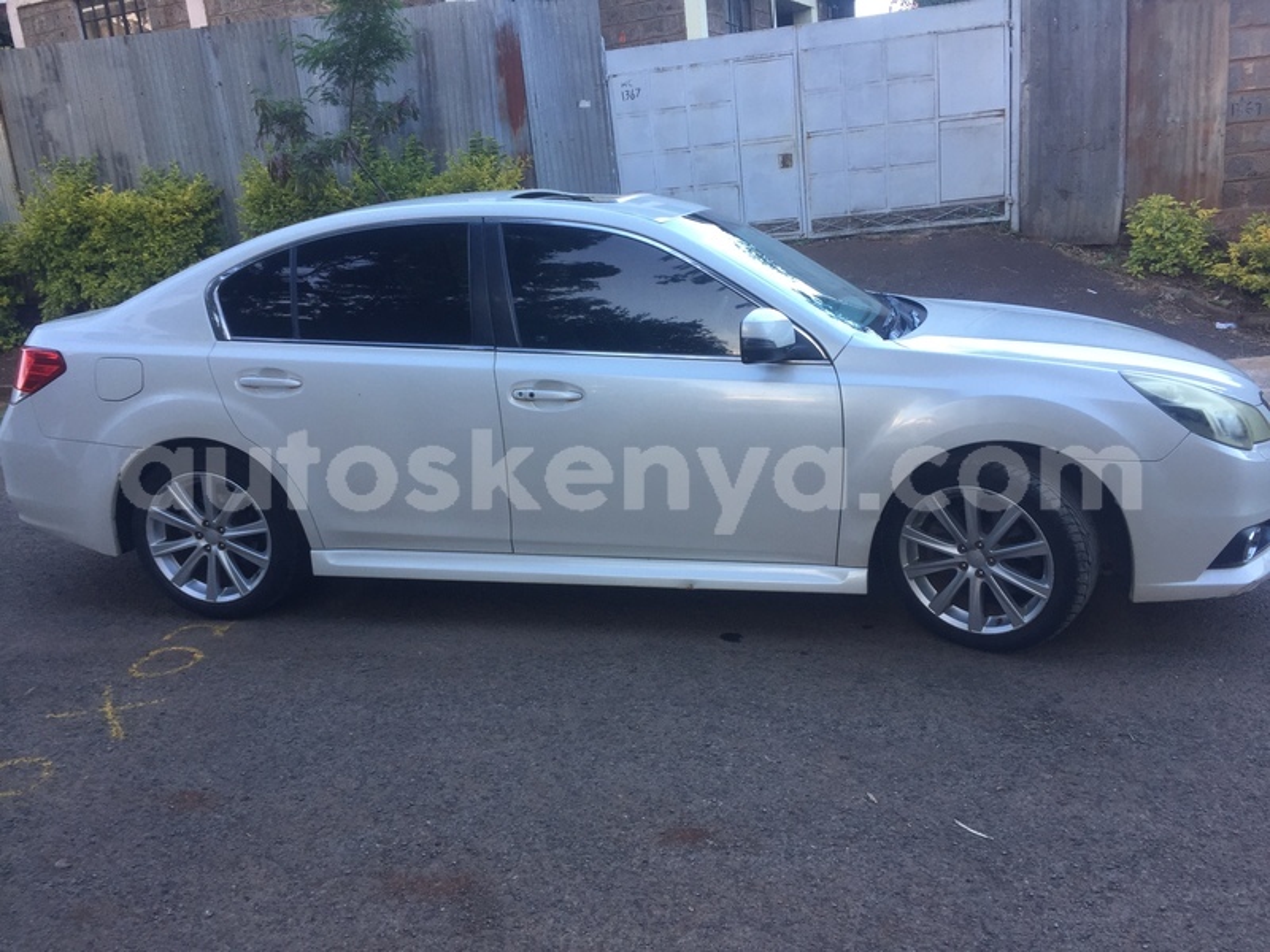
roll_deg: +4.9
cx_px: 635
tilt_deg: -14.5
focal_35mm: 29
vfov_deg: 48.2
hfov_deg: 61.7
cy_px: 476
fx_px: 1064
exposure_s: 1/50
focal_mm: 4.15
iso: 40
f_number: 2.2
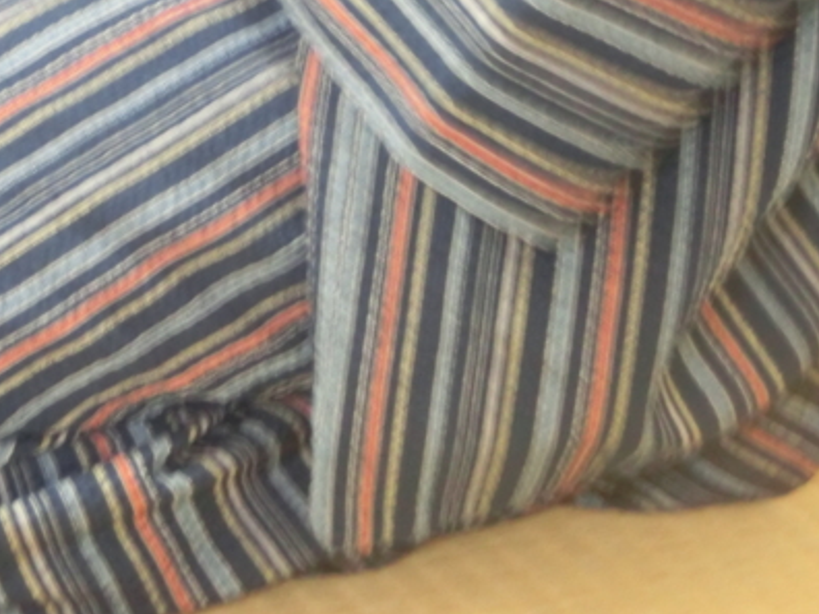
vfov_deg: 7.3
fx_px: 4779
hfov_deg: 9.8
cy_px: 81
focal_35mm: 202
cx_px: 225
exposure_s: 1/5
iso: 800
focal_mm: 17.45
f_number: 5.2
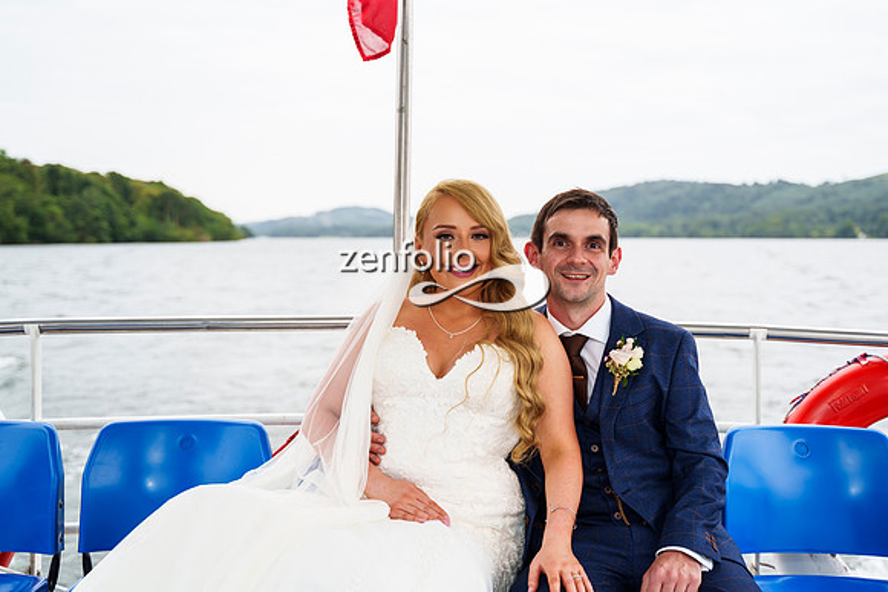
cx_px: 459
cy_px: 274
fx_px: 1123
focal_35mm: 46
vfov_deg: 29.5
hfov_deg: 43.1
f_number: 2.8
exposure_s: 1/250
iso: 250
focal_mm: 42
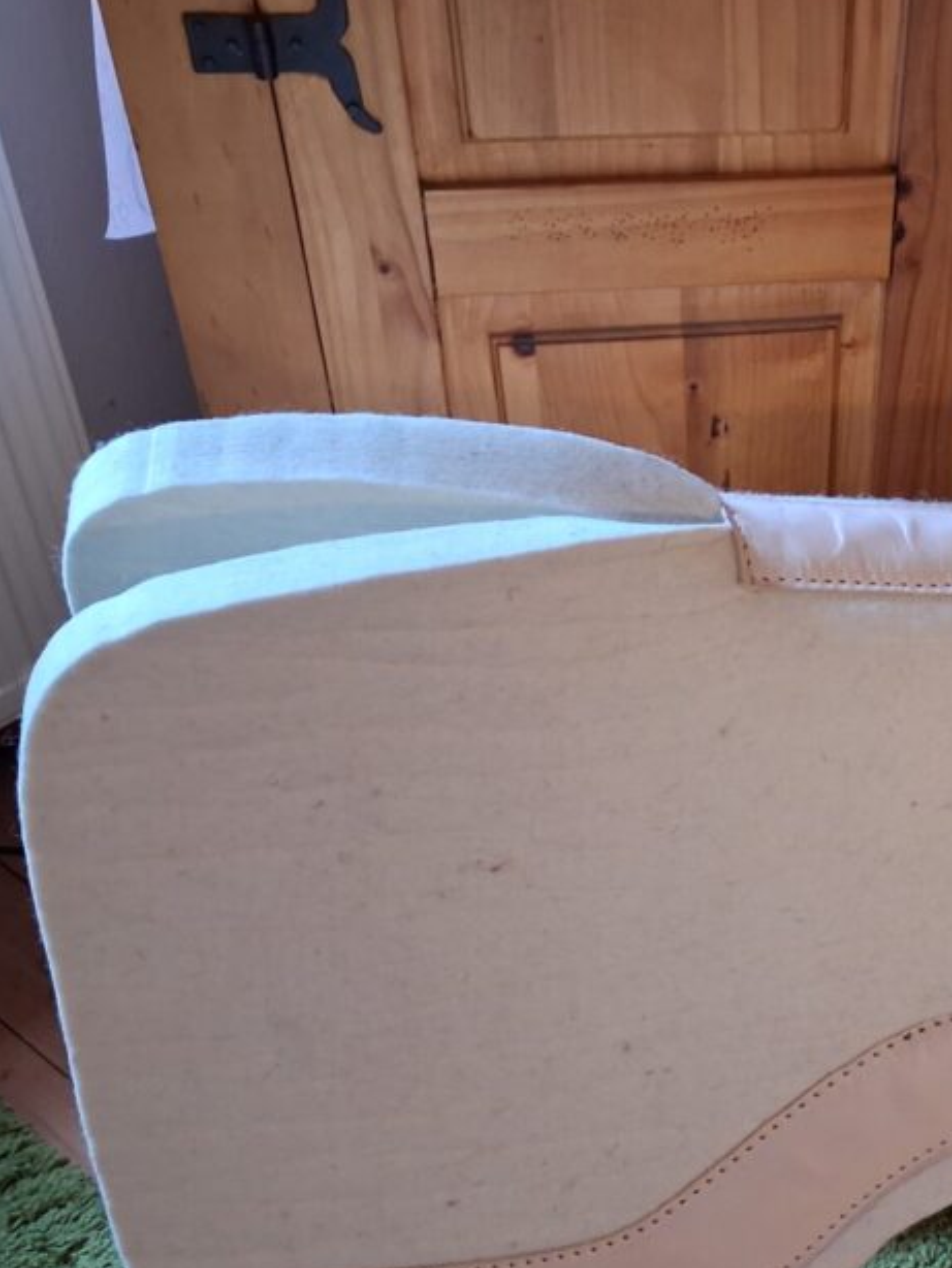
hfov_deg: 30.4
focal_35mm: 45
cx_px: 907
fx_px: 1649
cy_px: 750
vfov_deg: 41.9
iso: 500
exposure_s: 1/25
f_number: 1.8
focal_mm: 4
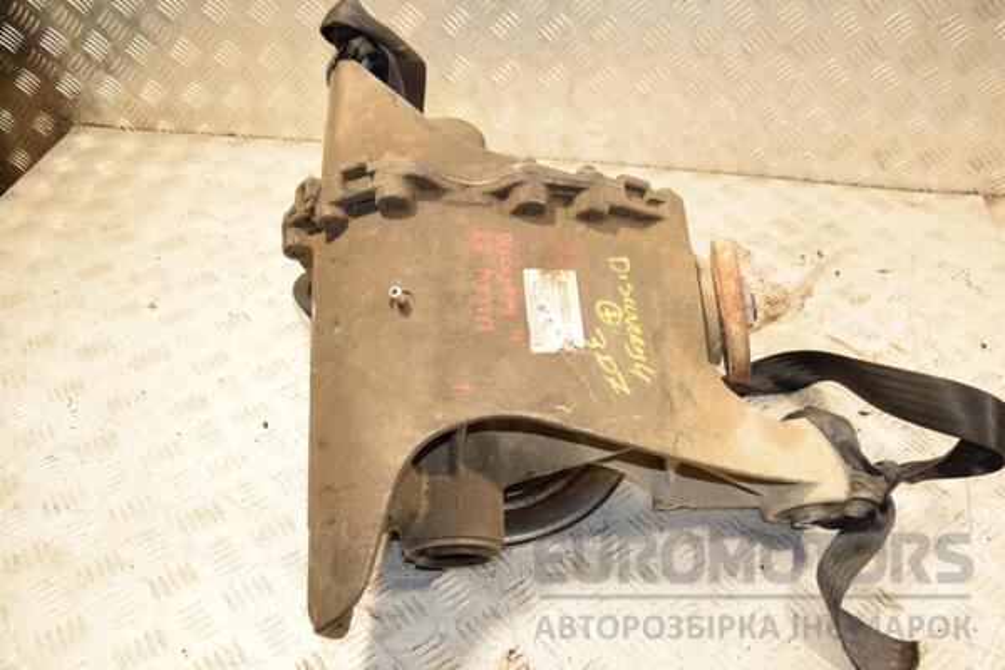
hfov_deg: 59.5
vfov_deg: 41.7
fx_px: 879
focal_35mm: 32
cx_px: 502
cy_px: 335
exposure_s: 1/200
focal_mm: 21
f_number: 5
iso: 800
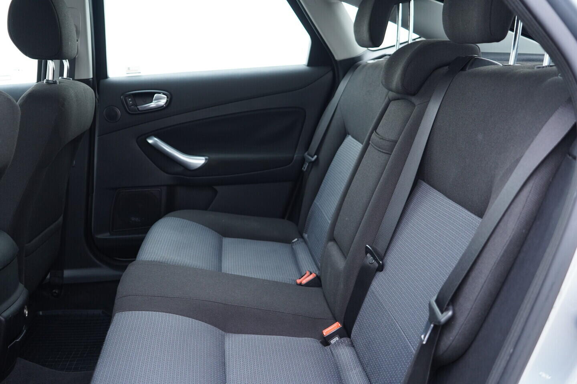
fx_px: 577
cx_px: 288
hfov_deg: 53.1
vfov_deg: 36.9
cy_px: 192
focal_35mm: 36
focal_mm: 24
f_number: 2.8
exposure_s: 1/40
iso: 500
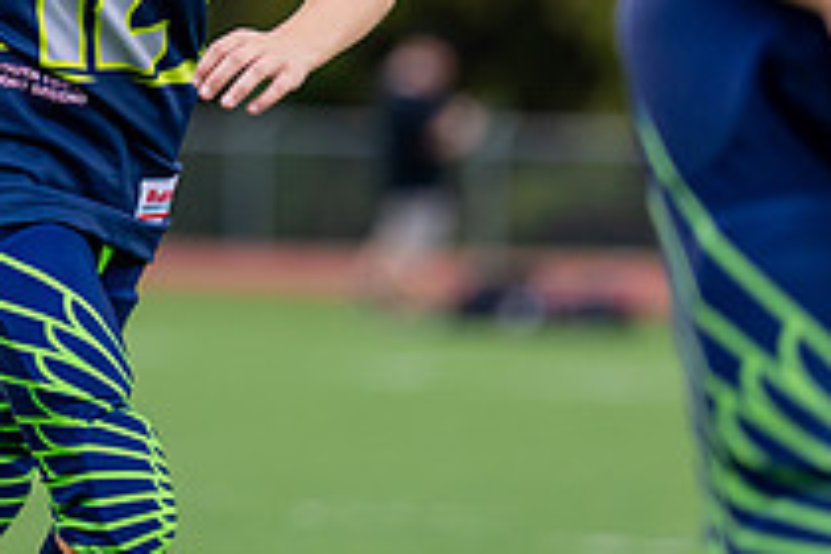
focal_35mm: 603
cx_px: 0
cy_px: -228
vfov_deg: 2.3
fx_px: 13918
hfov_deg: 3.4
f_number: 2.8
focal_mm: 159
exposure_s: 1/2500
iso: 320
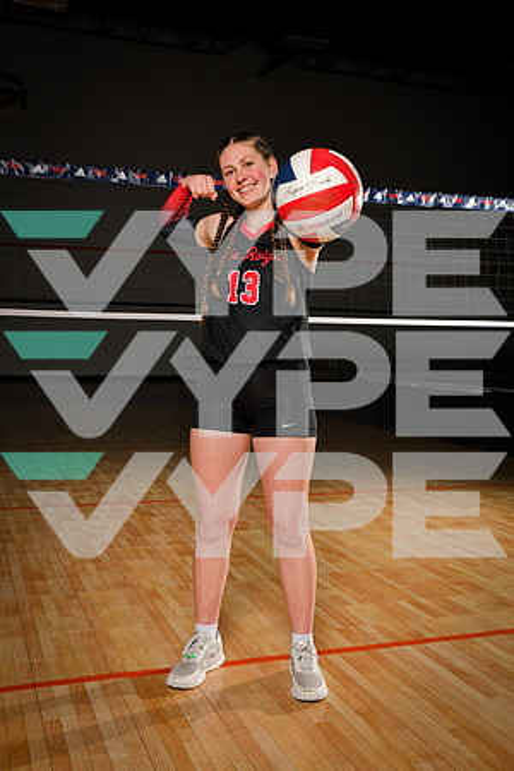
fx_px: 857
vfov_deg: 48.5
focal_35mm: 40
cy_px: 386
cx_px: 257
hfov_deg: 33.4
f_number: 7.1
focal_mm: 40
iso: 1000
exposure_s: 1/320
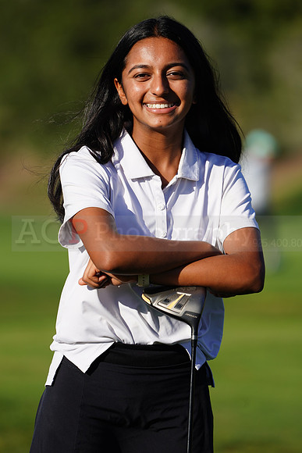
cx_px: 151
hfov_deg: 3.9
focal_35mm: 352
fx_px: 4426
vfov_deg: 5.9
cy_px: 226
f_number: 6.3
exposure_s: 1/500
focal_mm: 352
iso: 100
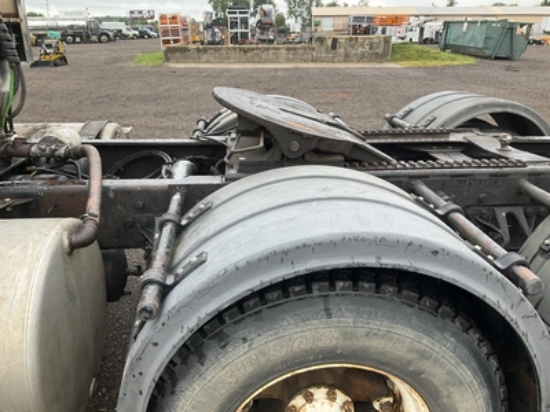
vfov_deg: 48.2
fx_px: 461
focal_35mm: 29
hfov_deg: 61.7
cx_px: 275
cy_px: 206
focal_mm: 3
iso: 16
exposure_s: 1/122
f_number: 1.8
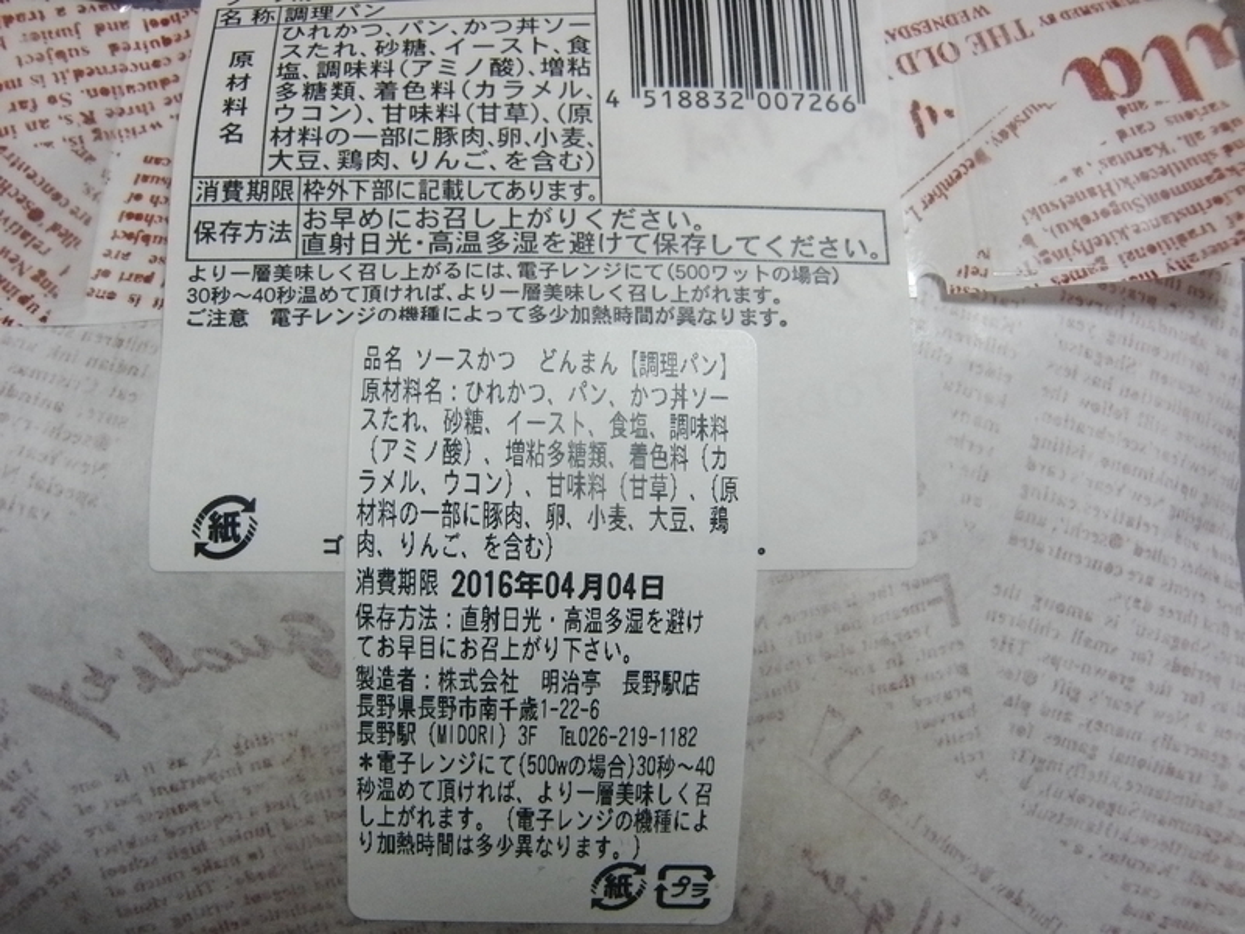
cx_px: 622
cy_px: 467
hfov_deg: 52.6
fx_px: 1259
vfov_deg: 40.7
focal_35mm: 35
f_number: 3.6
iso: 400
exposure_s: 1/50
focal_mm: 6.1
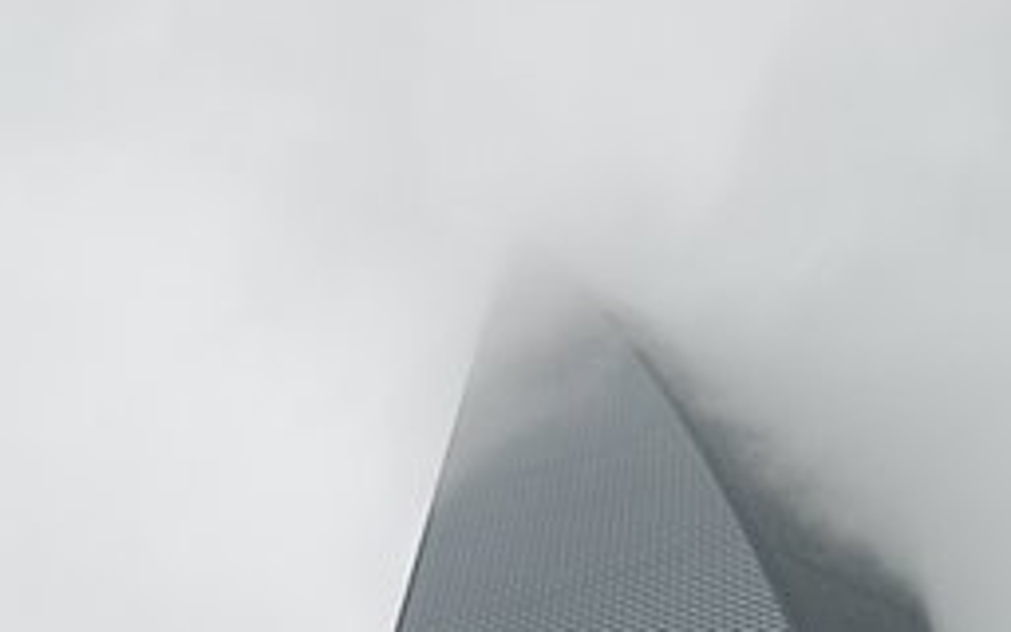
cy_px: 995
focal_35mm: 98
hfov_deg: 21.2
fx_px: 2700
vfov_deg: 12.6
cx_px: 488
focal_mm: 32
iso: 100
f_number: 4.2
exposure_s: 1/250
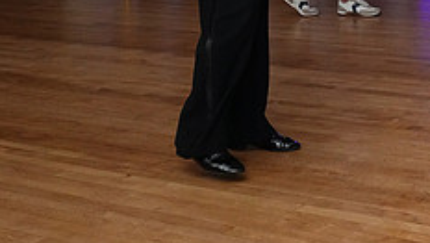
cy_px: -102
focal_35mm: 89
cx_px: 342
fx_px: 1016
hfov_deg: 23.6
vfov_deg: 13.0
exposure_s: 1/200
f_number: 5.6
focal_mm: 34
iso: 5000
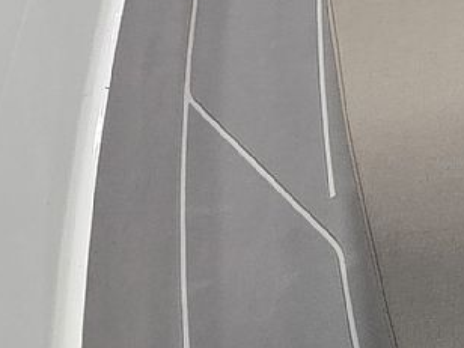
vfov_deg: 16.0
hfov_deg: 16.2
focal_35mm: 81
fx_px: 1086
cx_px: 1015
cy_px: -241
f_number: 2.2
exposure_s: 1/100
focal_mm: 2.2
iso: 64
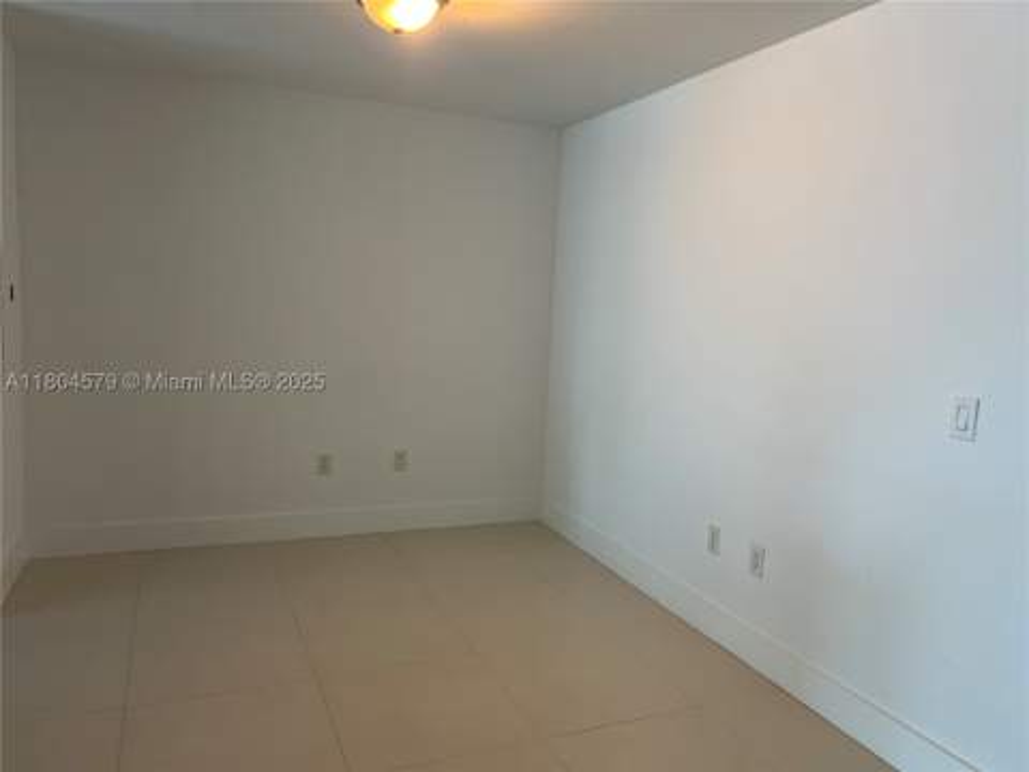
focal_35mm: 26
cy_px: 386
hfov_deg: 67.3
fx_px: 773
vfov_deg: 53.1
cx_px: 514
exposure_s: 1/60
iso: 80
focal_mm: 5.7
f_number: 1.5
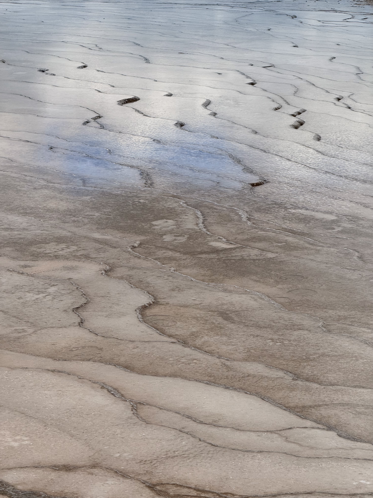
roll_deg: +0.8
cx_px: 186
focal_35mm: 120
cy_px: 249
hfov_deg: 12.3
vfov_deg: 16.4
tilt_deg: -12.9
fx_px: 1724
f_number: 2.8
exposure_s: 1/2024
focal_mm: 15.66
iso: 50
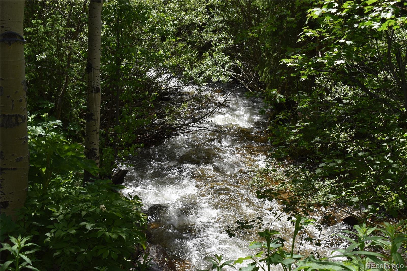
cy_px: 136
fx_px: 543
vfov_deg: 28.1
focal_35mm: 48
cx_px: 204
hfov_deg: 41.1
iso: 100
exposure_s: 1/200
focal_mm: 32
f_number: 10
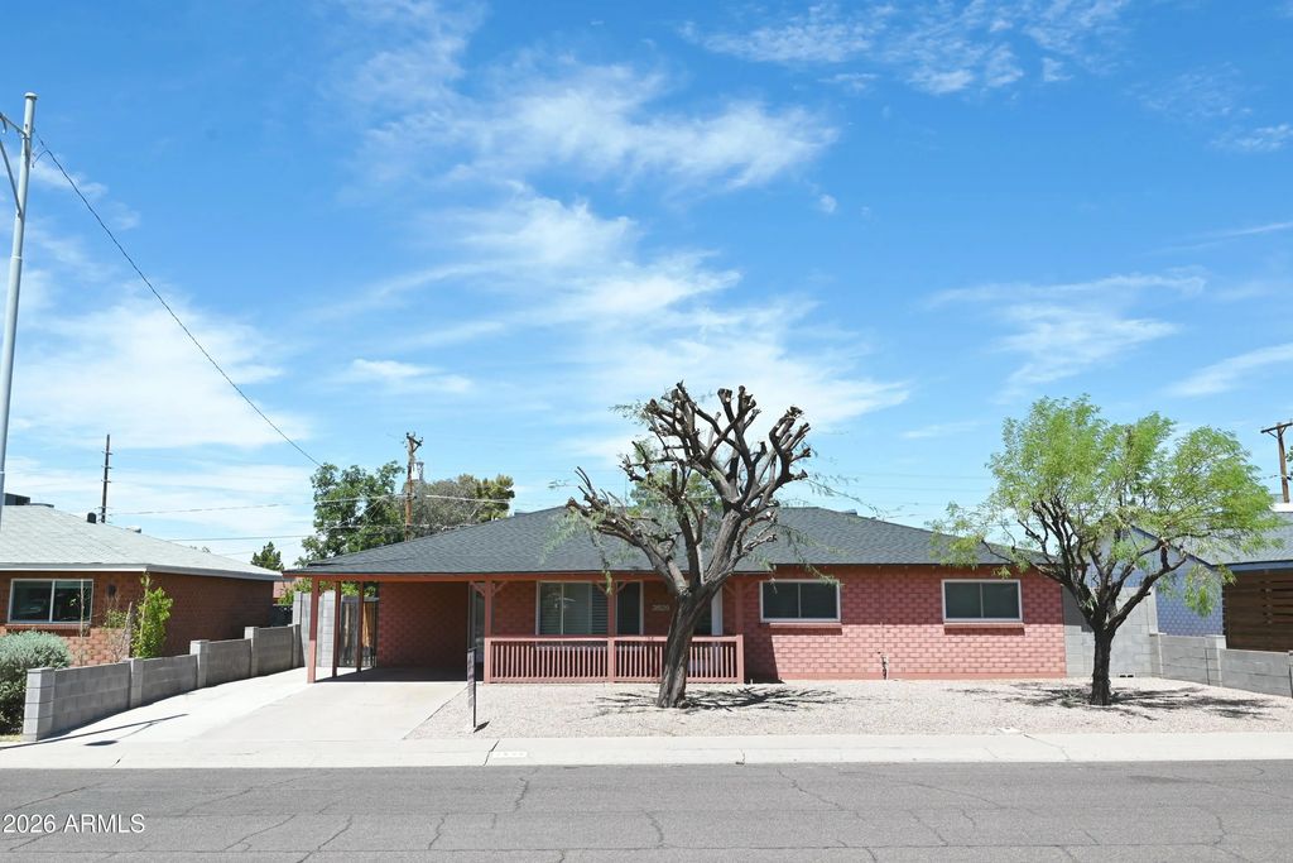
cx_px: 646
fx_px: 1078
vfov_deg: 43.6
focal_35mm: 30
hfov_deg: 61.9
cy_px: 432
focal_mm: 30
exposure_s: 1/500
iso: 100
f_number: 8
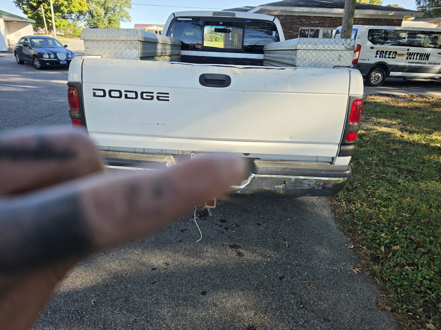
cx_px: 220
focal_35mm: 23
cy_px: 165
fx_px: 293
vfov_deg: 58.9
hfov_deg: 73.9
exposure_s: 1/1761
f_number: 1.4
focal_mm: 6.5
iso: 64
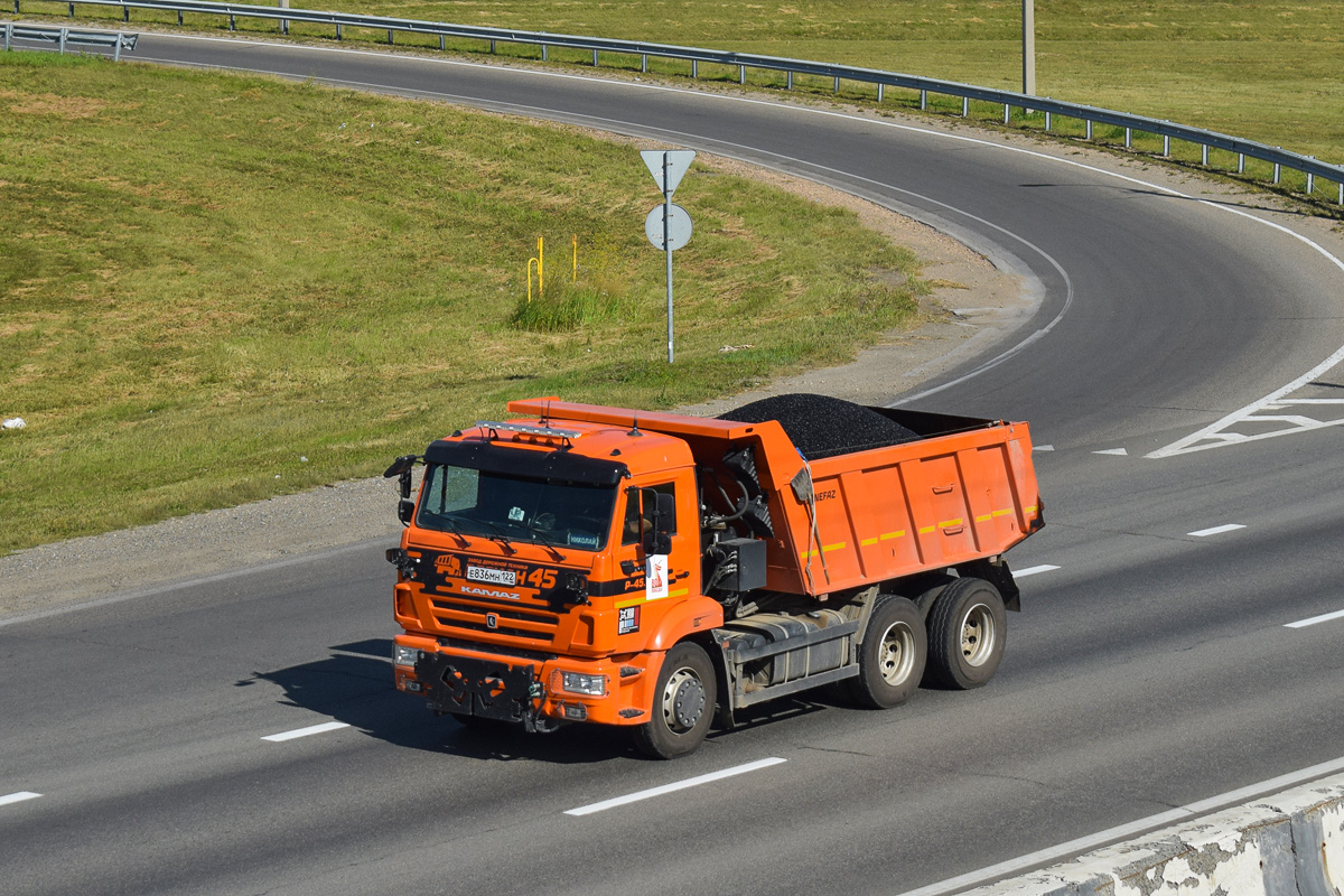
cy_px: 448
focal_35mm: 82
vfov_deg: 16.6
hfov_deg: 24.6
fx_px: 3080
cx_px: 672
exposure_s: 1/1250
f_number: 7.1
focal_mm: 55
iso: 200
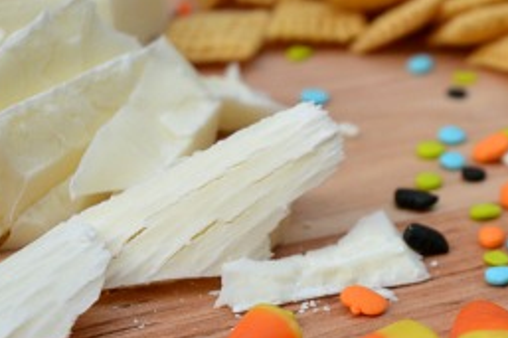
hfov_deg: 9.1
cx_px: 504
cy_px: 214
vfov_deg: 6.1
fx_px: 3159
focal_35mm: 224
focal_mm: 62
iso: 400
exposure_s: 1/500
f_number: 5.6
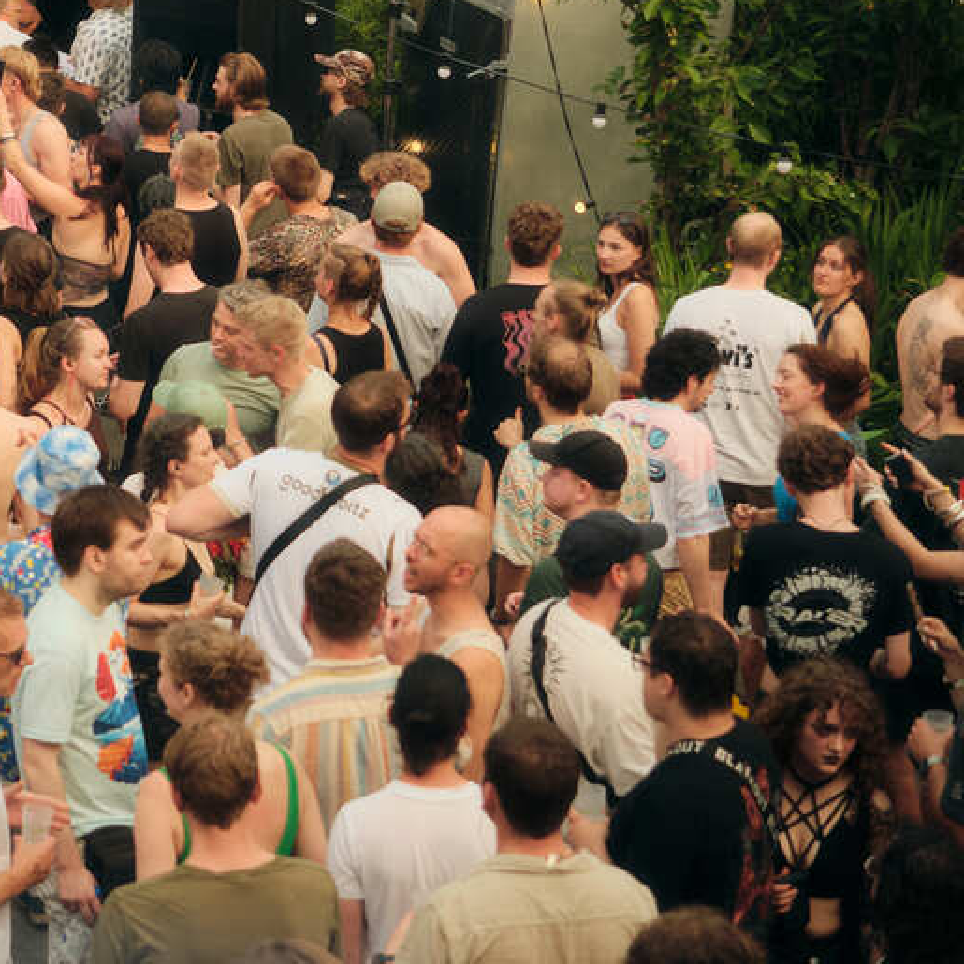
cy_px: 230
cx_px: -84
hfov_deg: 17.0
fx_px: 3119
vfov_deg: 17.5
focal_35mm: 99
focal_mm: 33
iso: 640
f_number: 2
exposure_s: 1/500
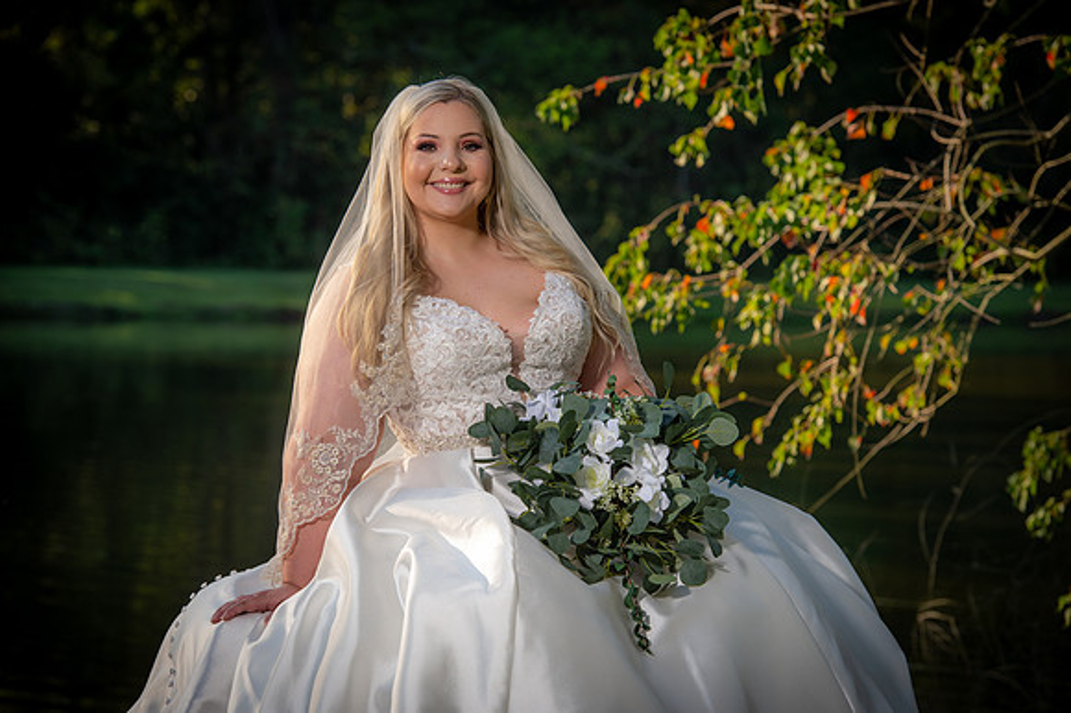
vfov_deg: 10.1
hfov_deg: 15.2
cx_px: 536
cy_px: 356
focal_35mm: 135
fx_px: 4014
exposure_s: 1/160
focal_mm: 135
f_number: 6.3
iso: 125
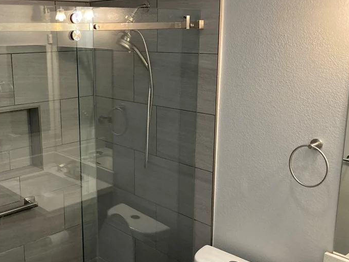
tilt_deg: -12.8
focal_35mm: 42
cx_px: 116
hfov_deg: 44.1
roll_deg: +1.8
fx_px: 423
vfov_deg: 34.3
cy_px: 134
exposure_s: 1/60
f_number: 1.8
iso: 200
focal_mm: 3.99
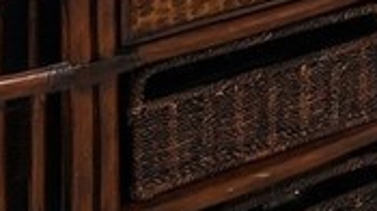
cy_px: -543
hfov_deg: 13.7
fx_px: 1039
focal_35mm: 104
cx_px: 936
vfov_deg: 8.4
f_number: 9
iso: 320
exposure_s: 1/15
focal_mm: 16
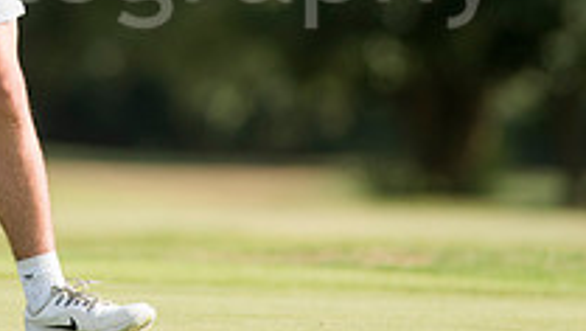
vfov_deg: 1.4
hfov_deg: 2.5
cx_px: 146
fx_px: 13546
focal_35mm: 871
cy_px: -175
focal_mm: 300
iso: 400
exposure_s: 1/2000
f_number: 4
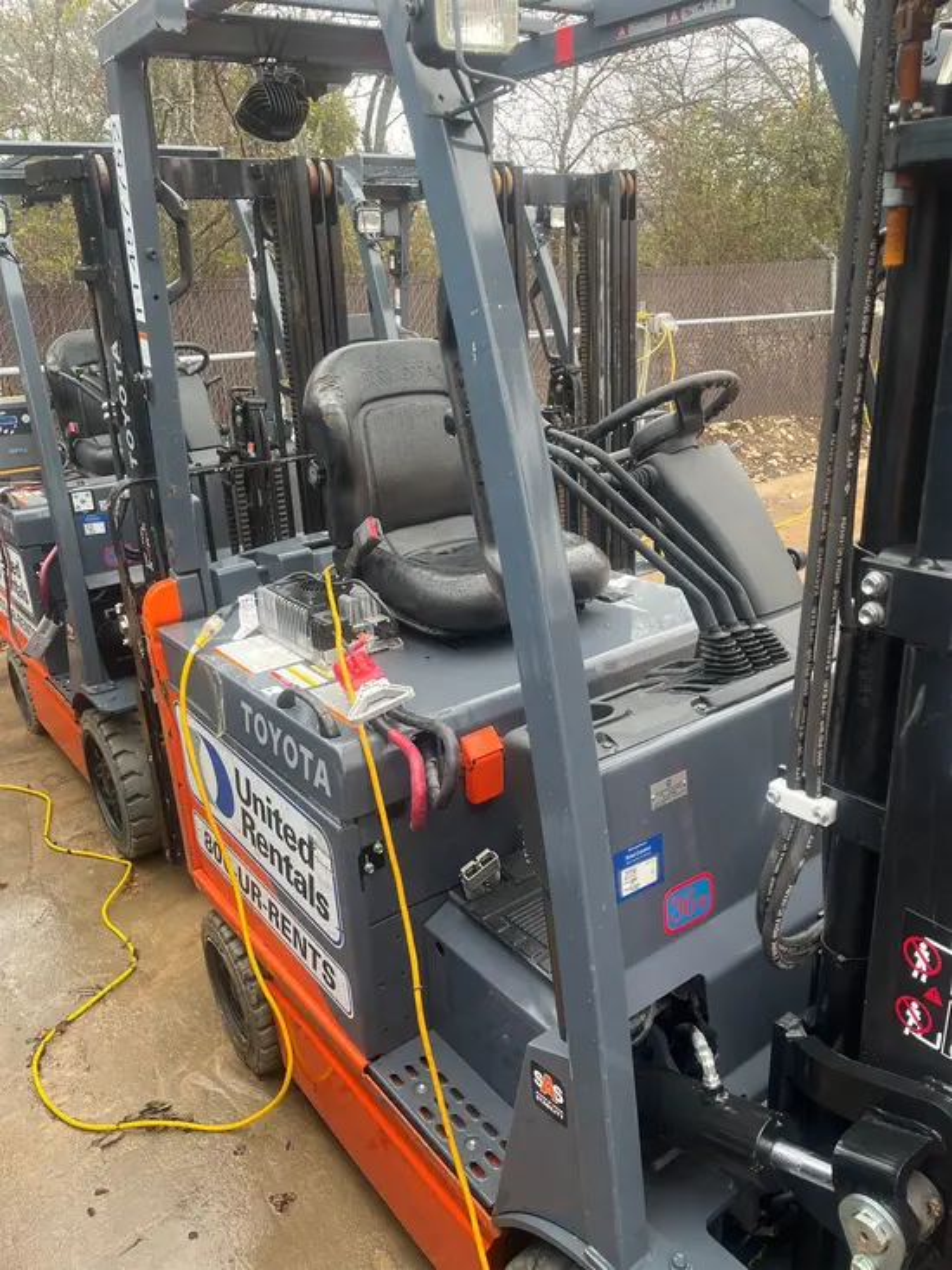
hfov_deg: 53.1
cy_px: 635
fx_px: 953
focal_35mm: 26
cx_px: 476
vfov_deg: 67.3
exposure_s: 1/121
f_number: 1.6
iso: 50
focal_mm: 5.1
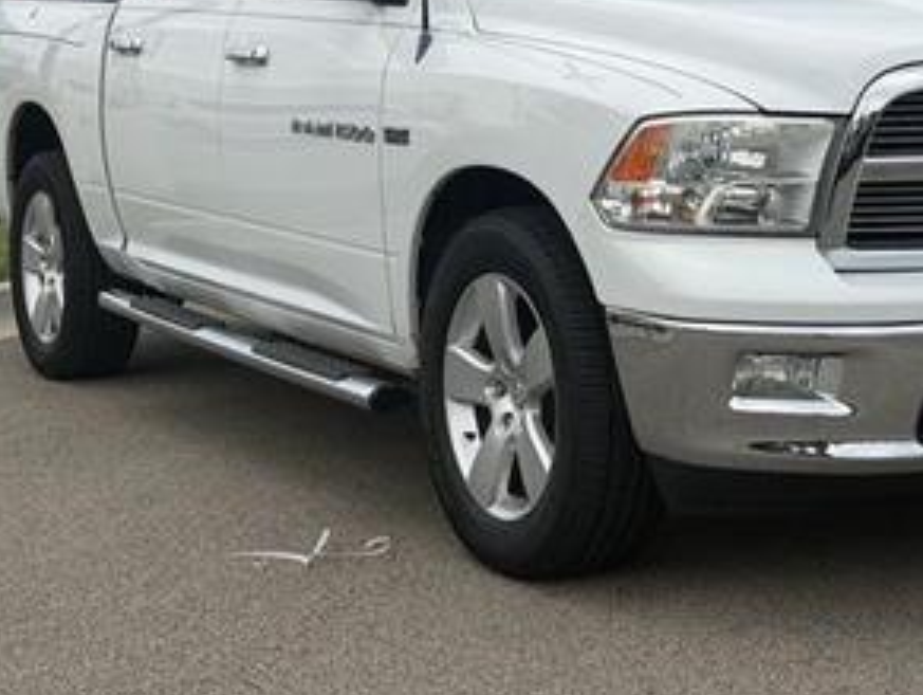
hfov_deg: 23.5
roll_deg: +0.1
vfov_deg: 17.7
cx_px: 568
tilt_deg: -3.6
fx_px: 2216
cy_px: 197
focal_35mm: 83
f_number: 1.78
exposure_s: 1/2273
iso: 64
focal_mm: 6.76
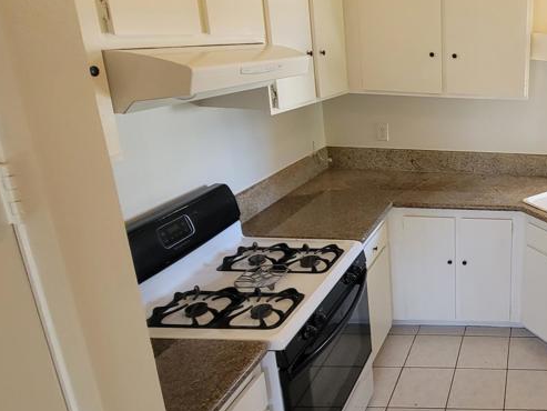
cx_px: 545
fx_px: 427
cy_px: 168
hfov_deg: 52.2
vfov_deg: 51.1
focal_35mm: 27
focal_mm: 2.2
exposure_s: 1/60
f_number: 2.2
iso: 200
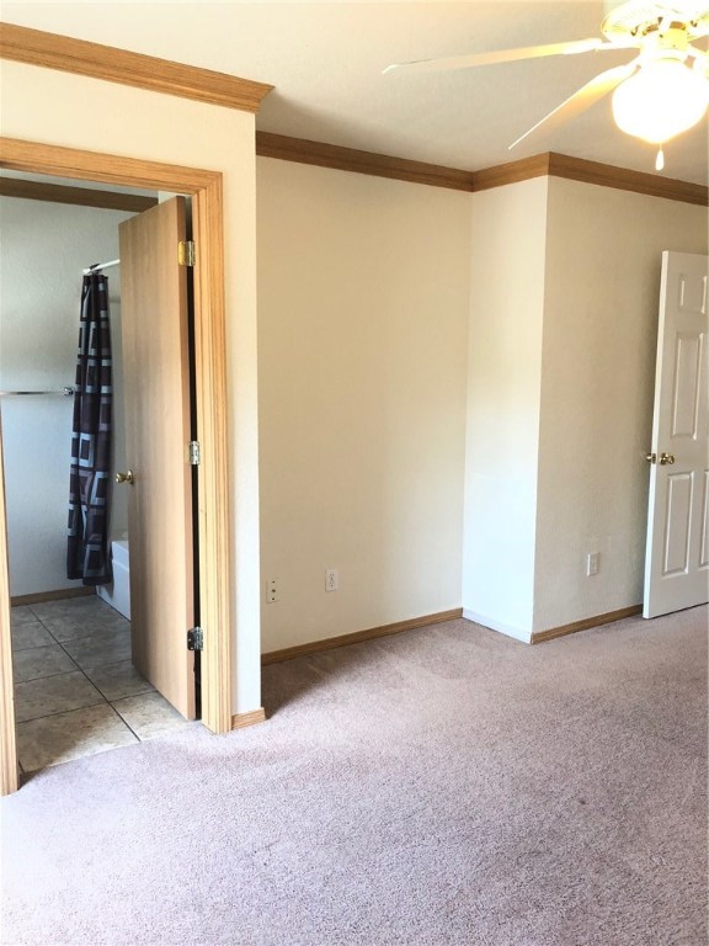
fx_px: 765
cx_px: 354
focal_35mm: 28
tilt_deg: -7.0
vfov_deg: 63.4
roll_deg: -1.0
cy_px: 473
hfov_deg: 49.7
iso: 40
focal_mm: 3.99
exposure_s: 1/20
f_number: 1.8
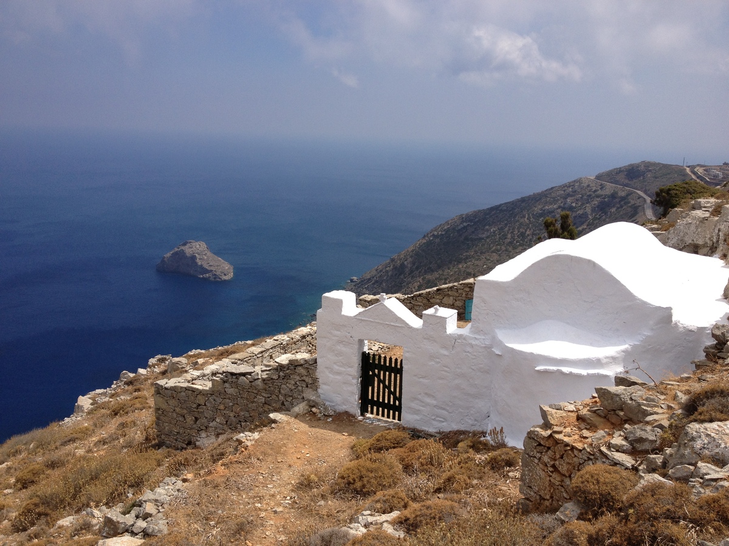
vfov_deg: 40.7
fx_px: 737
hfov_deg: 52.6
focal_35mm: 35
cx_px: 364
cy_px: 273
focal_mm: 4.28
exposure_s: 1/2762
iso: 50
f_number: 2.4
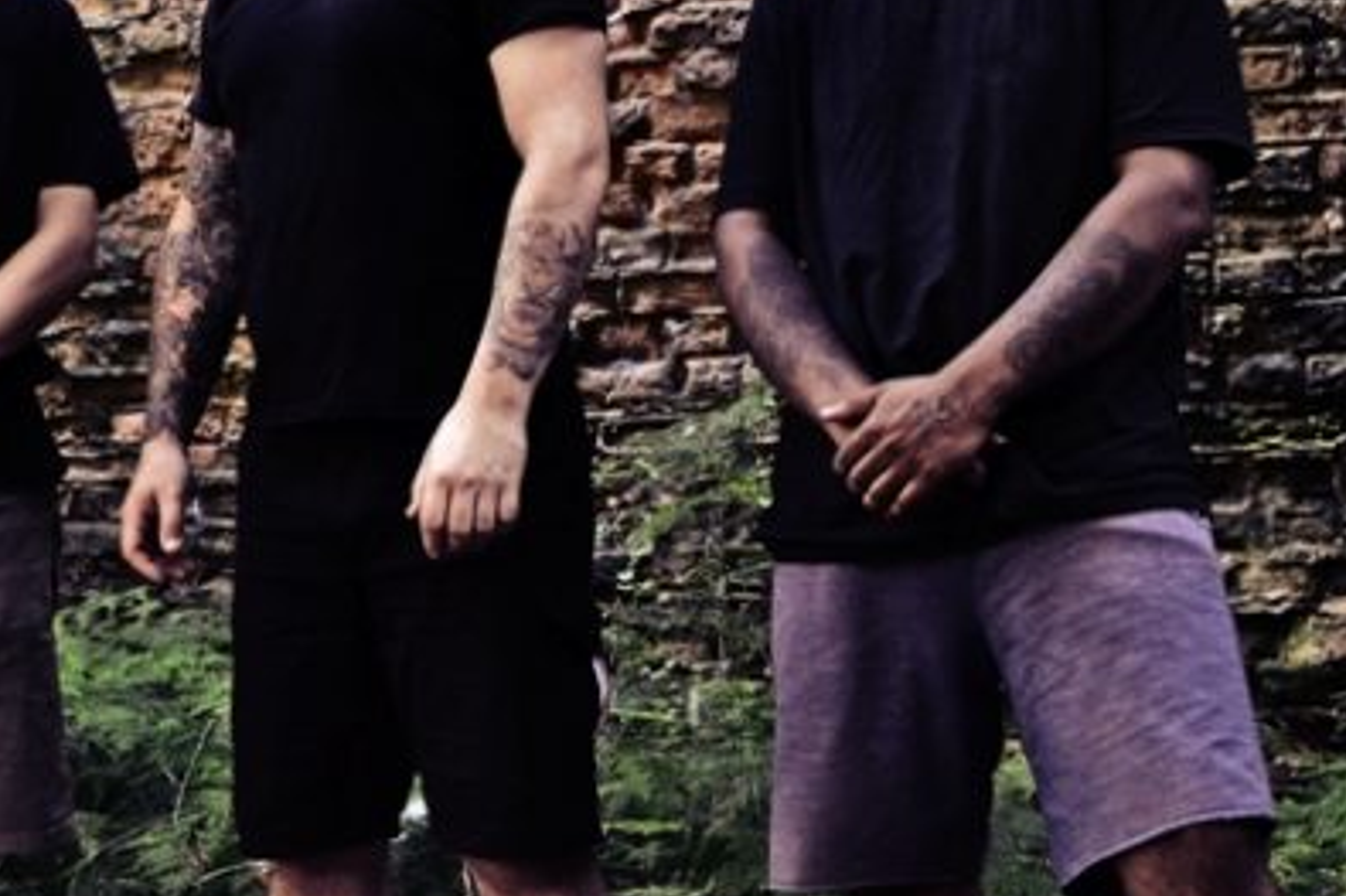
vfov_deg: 17.9
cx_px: 331
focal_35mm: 76
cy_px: 441
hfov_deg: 26.3
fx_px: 2840
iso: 800
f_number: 5
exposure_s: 1/15
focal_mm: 20
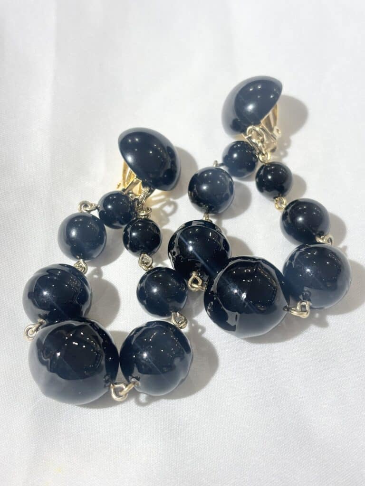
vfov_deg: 36.8
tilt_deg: -50.0
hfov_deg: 28.0
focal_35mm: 52
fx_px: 731
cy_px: 243
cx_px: 182
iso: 32
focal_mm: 5.96
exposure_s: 1/100
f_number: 1.6
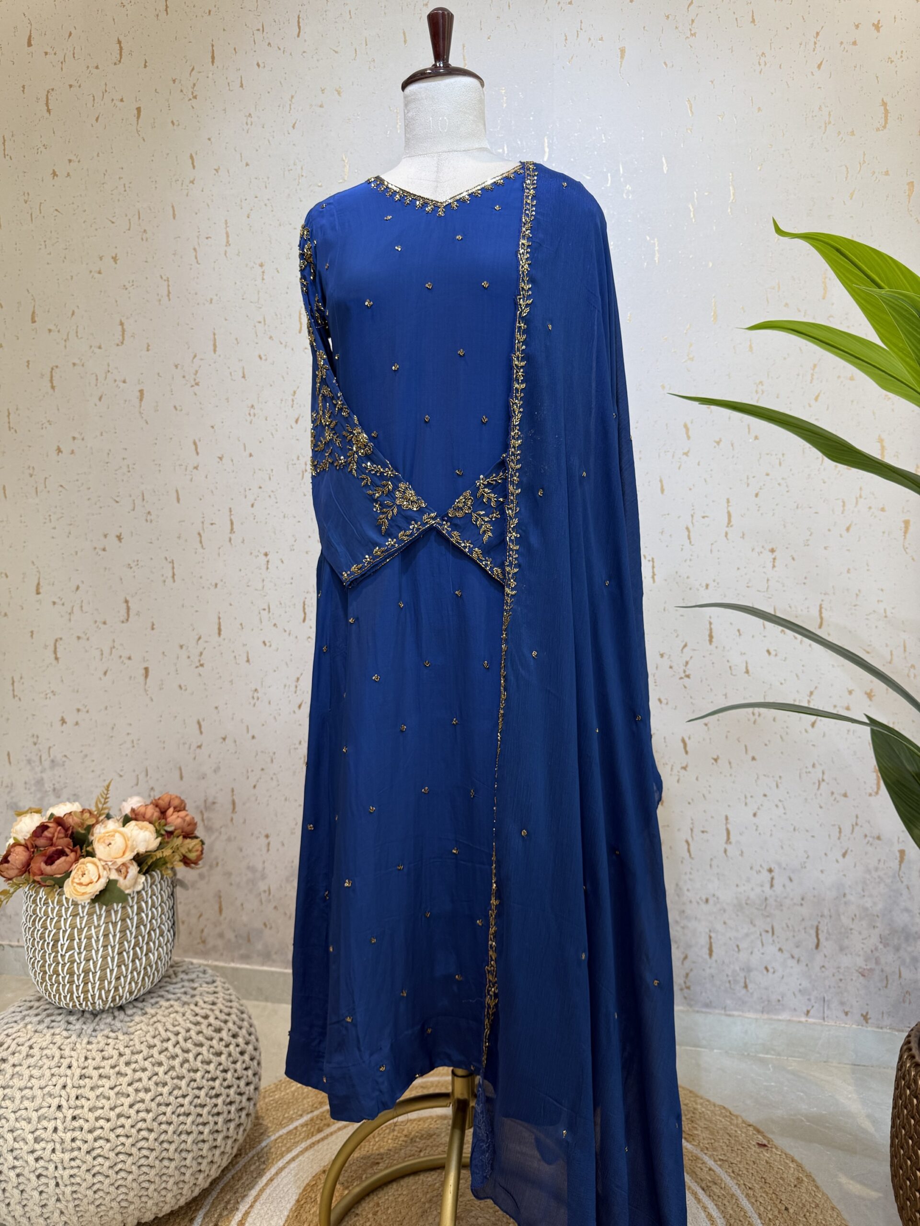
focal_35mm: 24
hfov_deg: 56.8
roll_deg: -0.7
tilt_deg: -1.1
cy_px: 613
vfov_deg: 71.6
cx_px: 460
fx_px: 850
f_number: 1.78
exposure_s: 1/100
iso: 80
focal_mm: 6.76
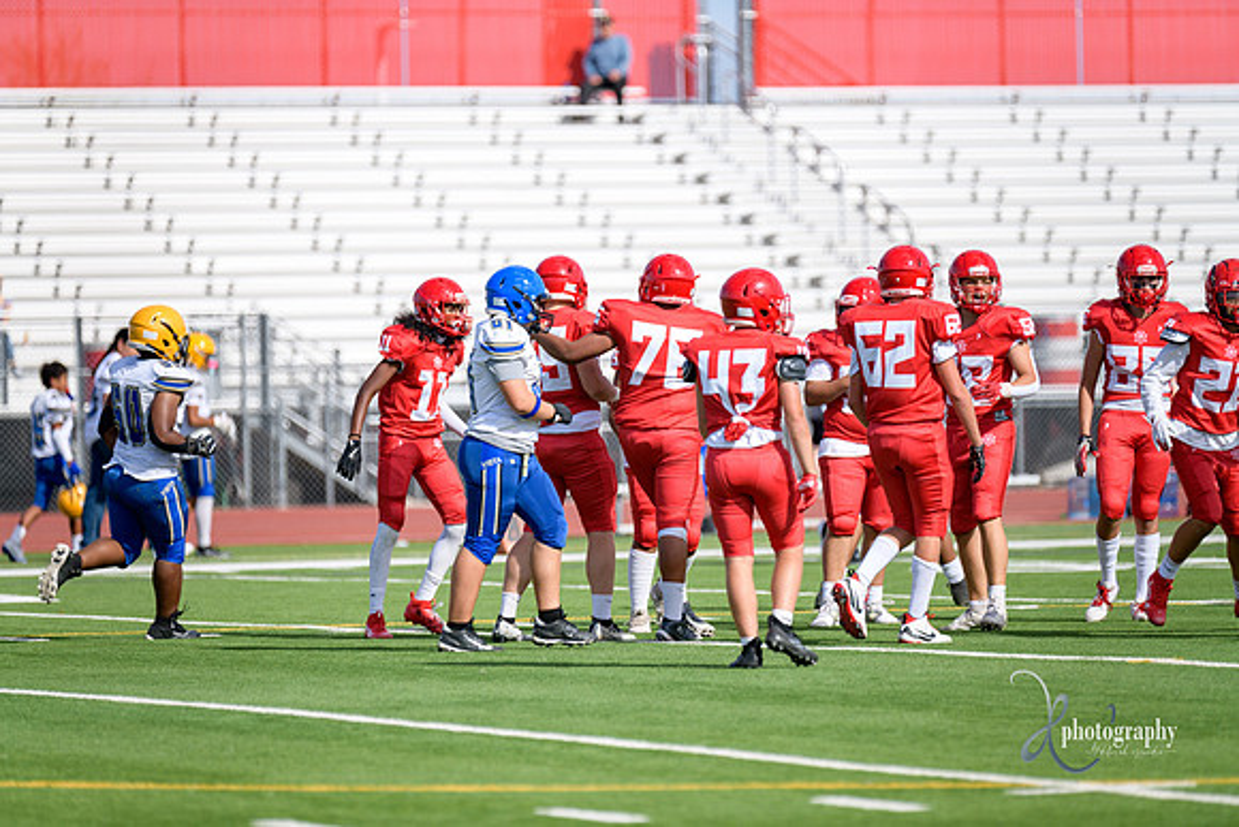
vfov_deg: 5.5
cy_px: 414
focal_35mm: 250
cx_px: 620
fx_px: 8606
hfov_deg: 8.2
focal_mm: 250
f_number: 2.8
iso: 200
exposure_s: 1/3200
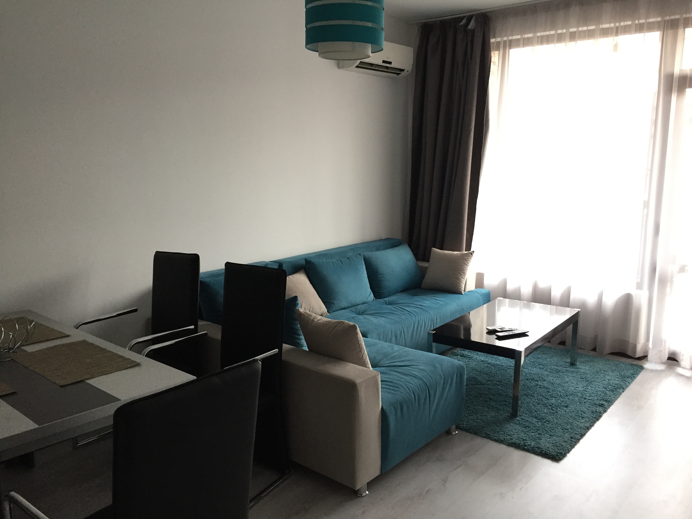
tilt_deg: -10.2
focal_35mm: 29
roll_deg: -0.1
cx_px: 346
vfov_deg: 48.2
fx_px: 580
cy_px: 260
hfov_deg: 61.7
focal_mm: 4.15
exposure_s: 1/33
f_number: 2.2
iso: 160
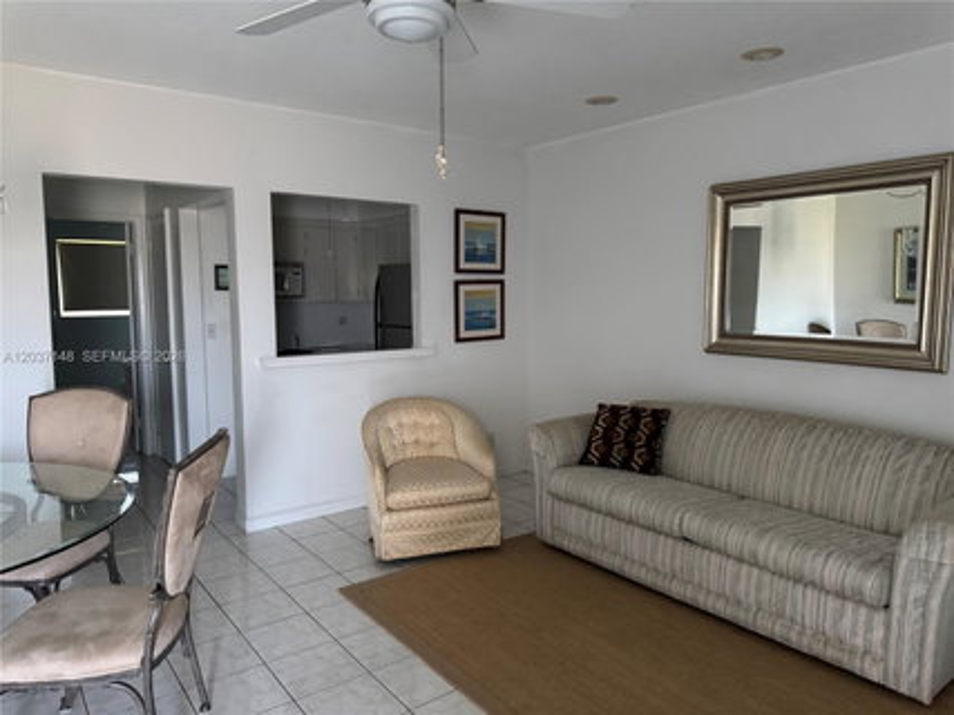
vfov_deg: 56.8
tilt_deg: -5.3
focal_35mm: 24
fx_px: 661
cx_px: 477
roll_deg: +0.5
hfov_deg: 71.6
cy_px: 358
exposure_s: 1/60
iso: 500
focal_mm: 6.76
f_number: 1.78
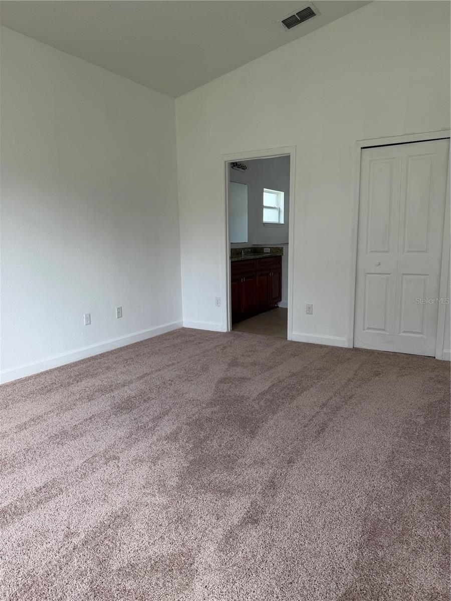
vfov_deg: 71.6
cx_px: 226
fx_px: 417
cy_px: 300
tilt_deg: -9.8
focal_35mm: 24
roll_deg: +0.4
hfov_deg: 56.8
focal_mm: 6.76
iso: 80
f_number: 1.78
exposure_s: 1/139
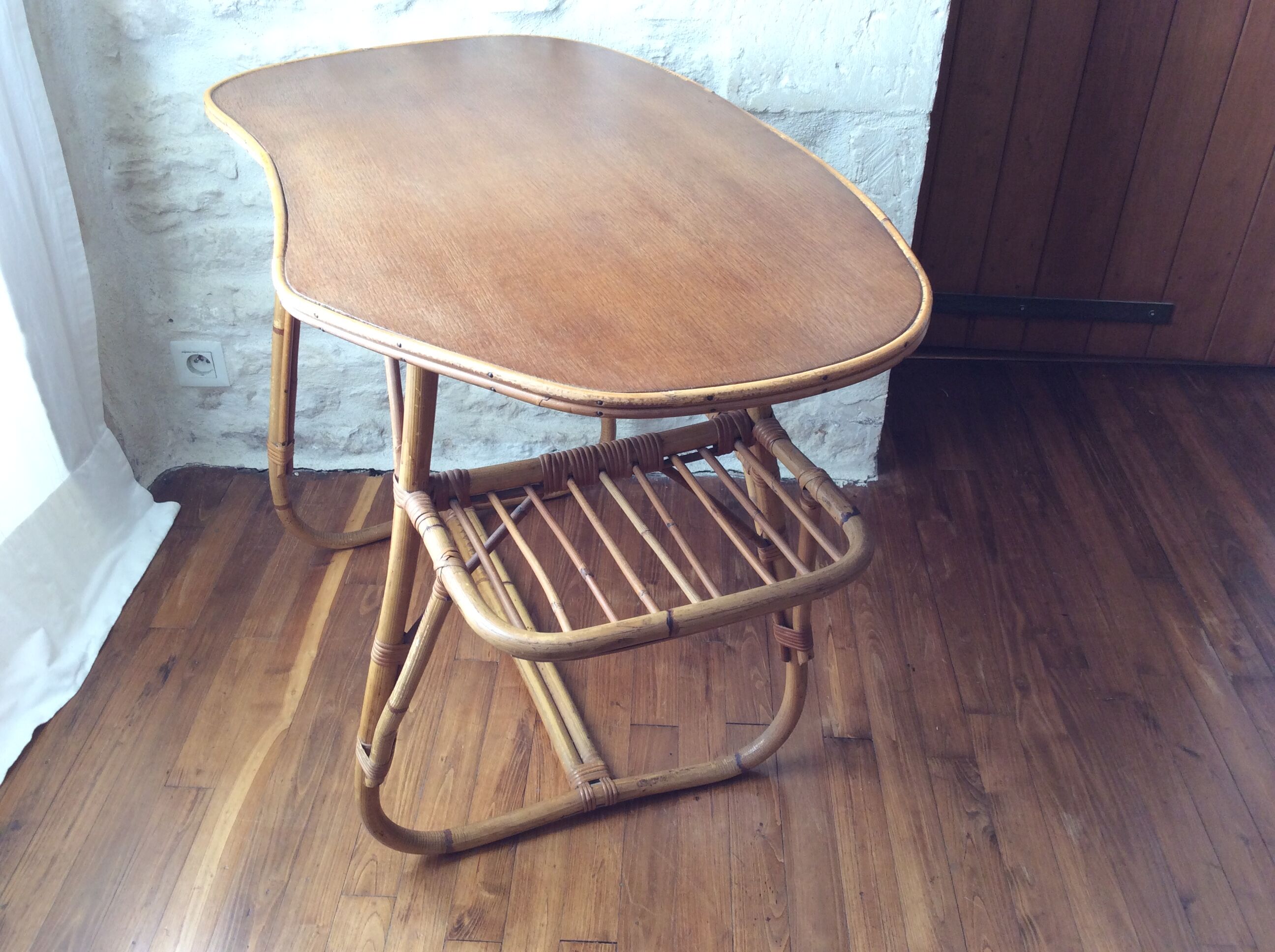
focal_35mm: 32
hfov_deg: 56.9
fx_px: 1177
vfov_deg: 44.1
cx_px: 638
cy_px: 476
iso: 32
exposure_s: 1/33
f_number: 2.4
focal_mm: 3.3
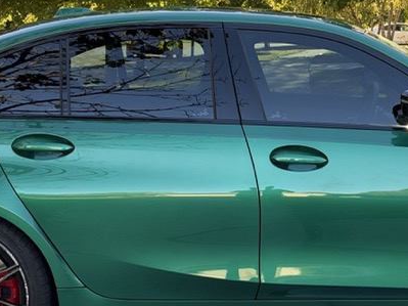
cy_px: 77
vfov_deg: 19.0
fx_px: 907
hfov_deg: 24.7
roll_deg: -1.8
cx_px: 356
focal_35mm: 77
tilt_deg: -3.3
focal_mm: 6.93
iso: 80
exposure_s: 1/300
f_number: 1.8
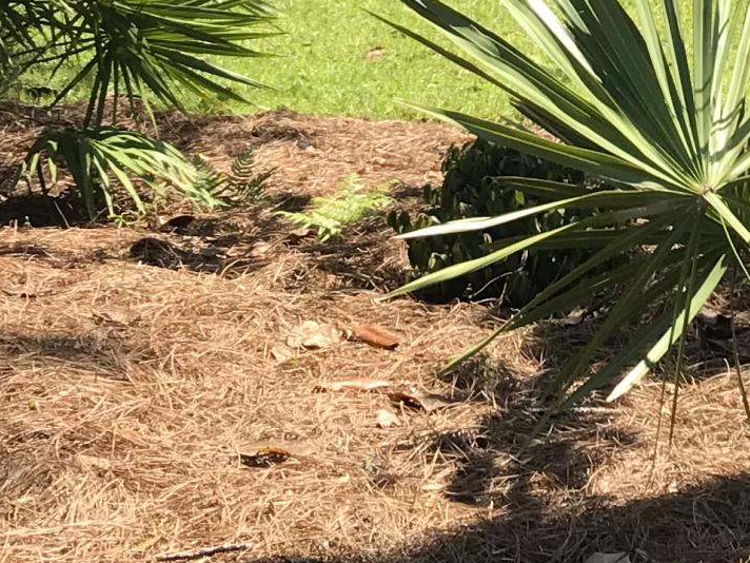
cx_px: 626
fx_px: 2557
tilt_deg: +0.0
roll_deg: -0.4
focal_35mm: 118
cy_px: -329
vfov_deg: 11.9
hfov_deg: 16.5
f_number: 1.8
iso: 20
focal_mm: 3.99
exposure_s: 1/879
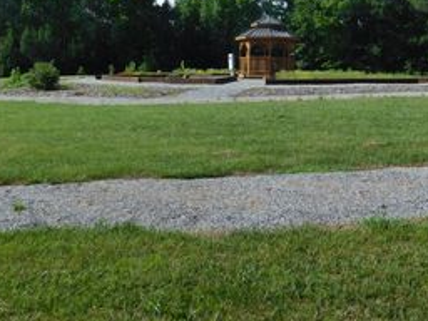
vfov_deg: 31.5
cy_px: 76
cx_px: 266
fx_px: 556
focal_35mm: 45
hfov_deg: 41.8
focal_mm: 4
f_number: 3
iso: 125
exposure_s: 1/1250
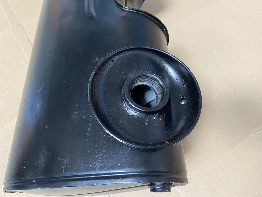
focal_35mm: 26
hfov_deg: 67.3
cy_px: 98
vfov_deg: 53.1
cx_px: 131
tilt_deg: -64.8
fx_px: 197
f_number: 1.8
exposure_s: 1/60
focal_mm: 4.25
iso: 400
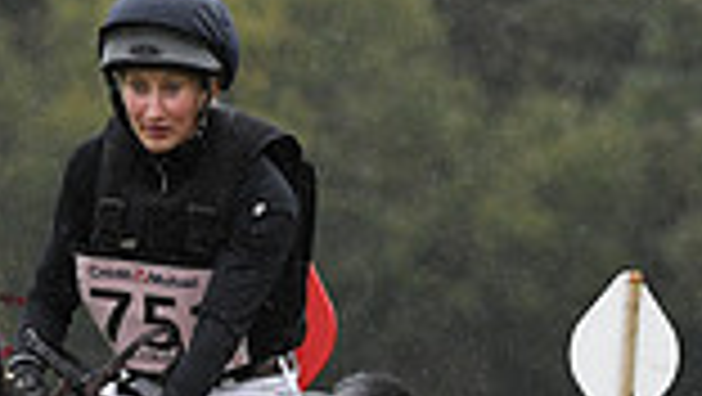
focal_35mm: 1167
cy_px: 808
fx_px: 21738
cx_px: 207
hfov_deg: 1.9
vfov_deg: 1.0
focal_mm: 200
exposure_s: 1/1250
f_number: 4.5
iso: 1600
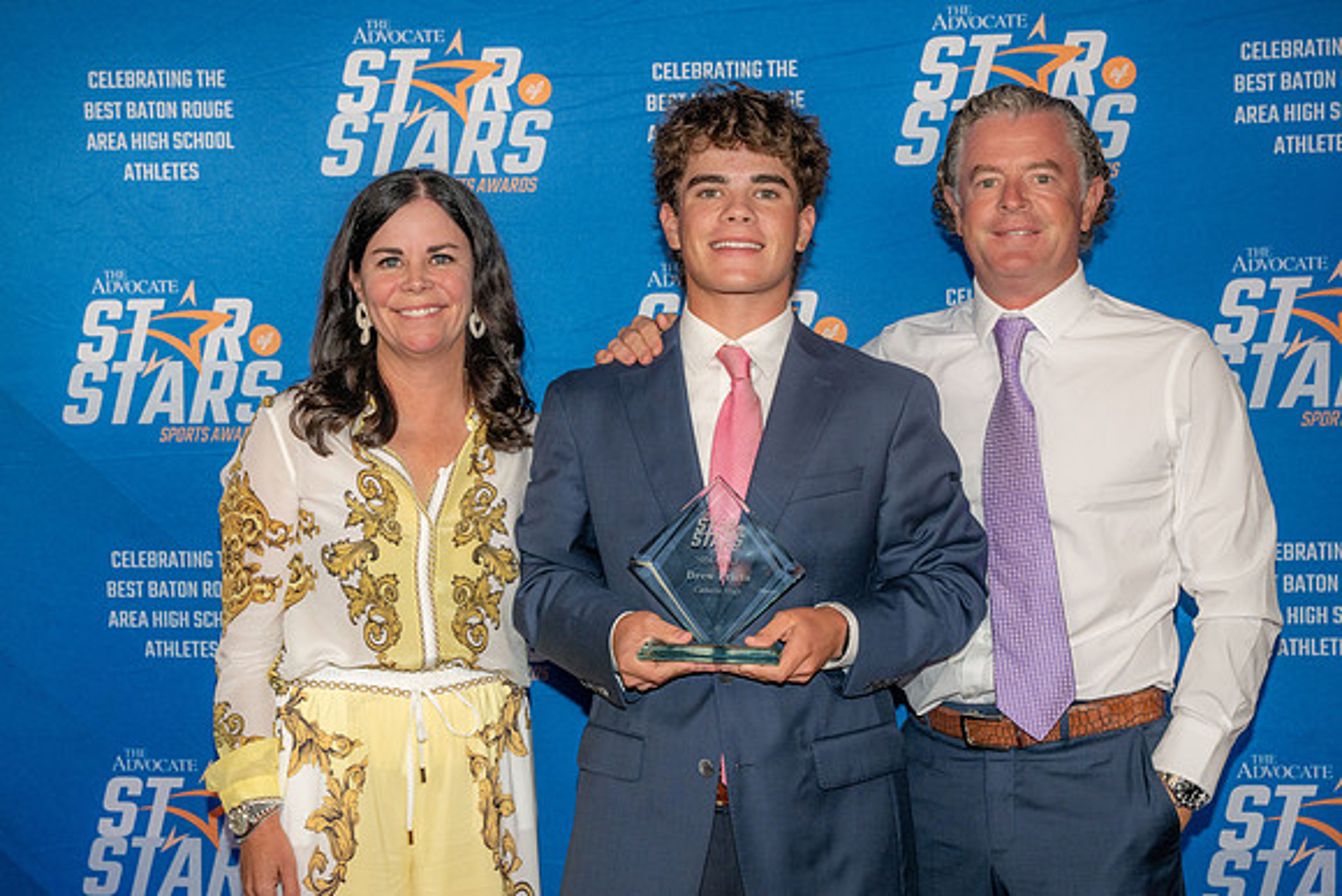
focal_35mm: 58
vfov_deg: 23.4
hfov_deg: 34.5
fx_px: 2163
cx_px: 671
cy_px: 448
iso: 320
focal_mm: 58
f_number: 6.3
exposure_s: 1/100
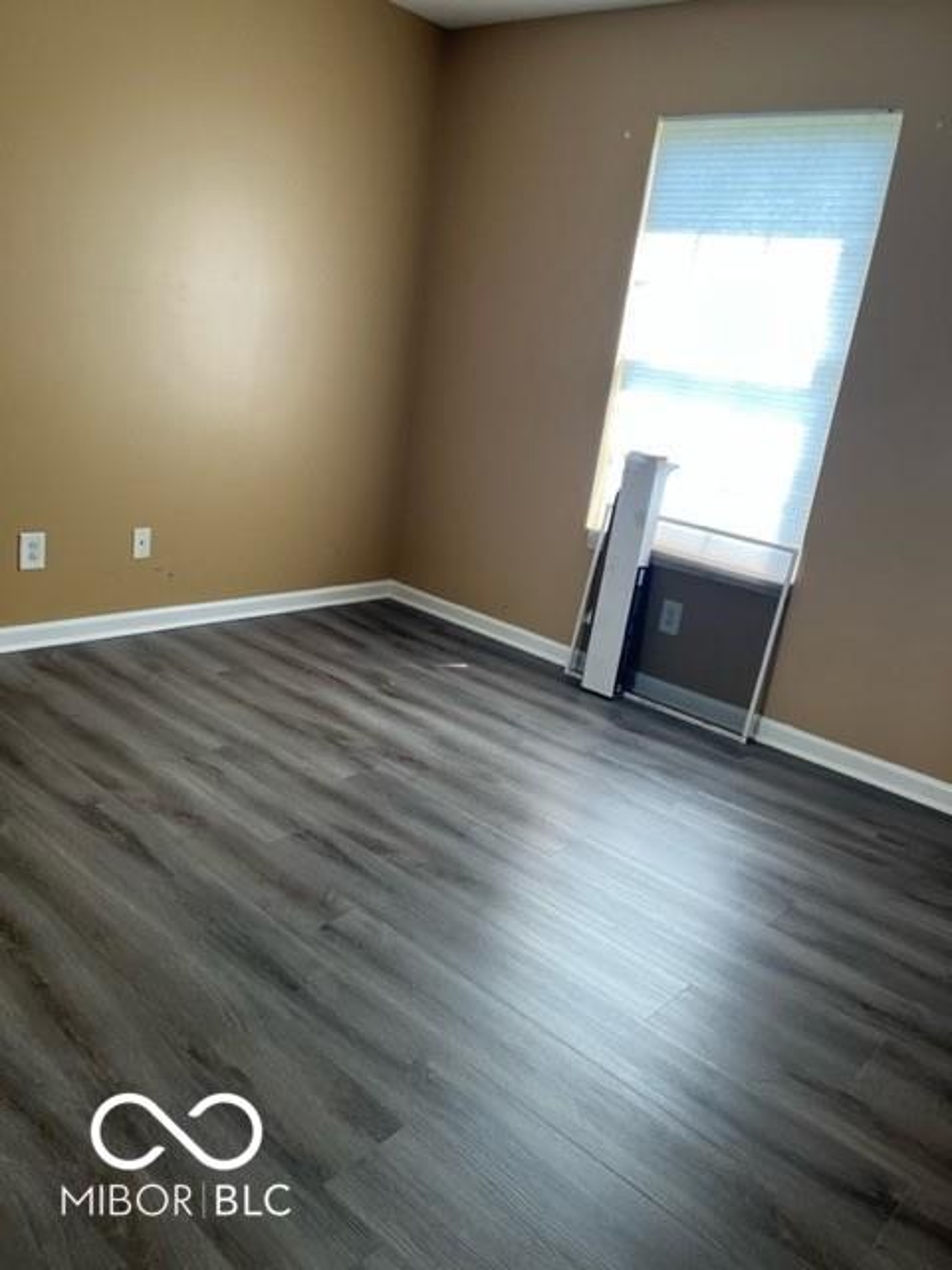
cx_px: 476
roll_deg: -6.7
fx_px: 953
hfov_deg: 53.1
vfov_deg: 67.3
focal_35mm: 26
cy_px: 635
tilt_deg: -16.7
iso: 80
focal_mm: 5.1
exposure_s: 1/121
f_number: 1.6
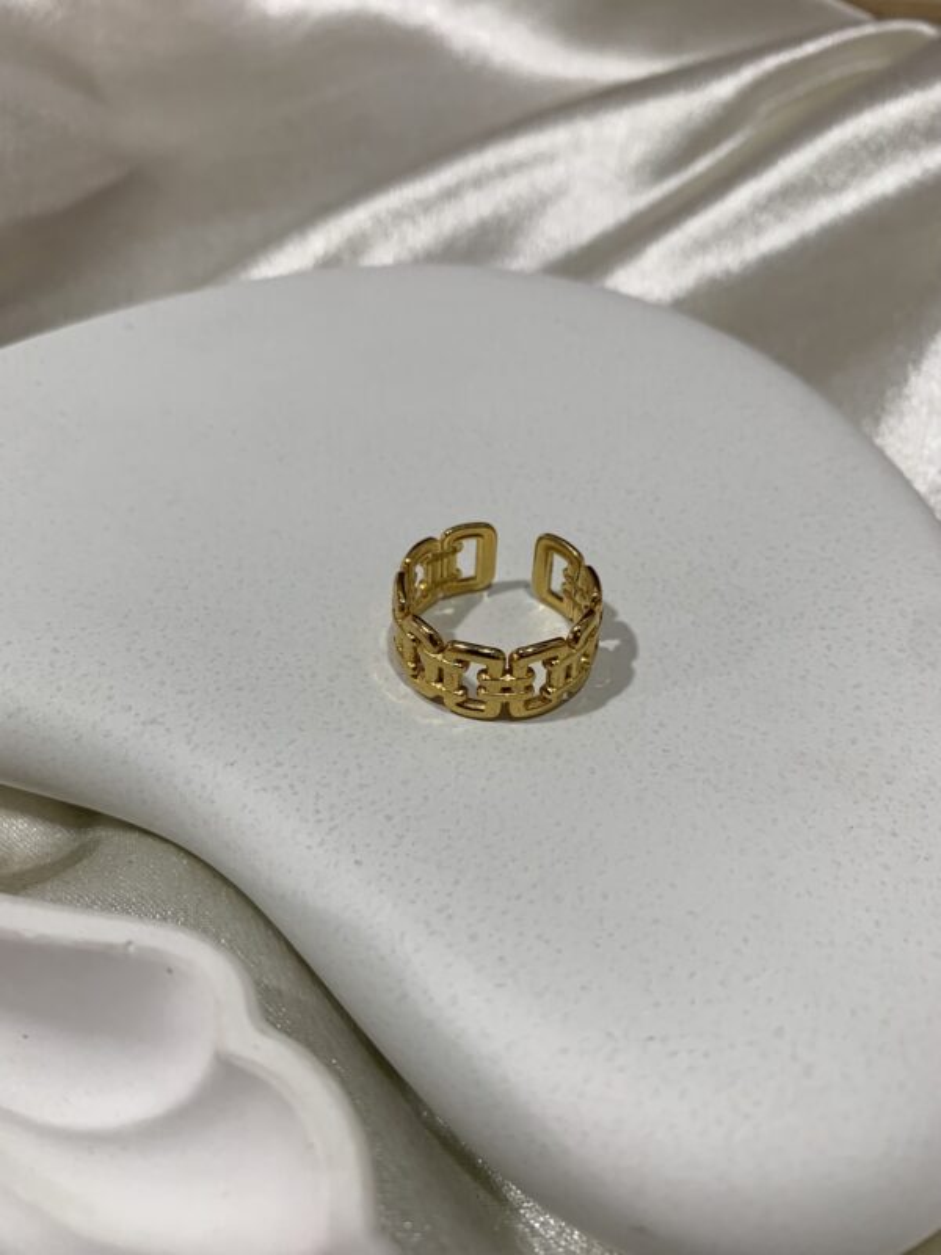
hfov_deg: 53.1
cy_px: 628
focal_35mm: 26
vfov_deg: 67.3
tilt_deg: -53.7
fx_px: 942
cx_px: 470
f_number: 1.8
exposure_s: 1/100
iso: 100
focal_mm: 4.25
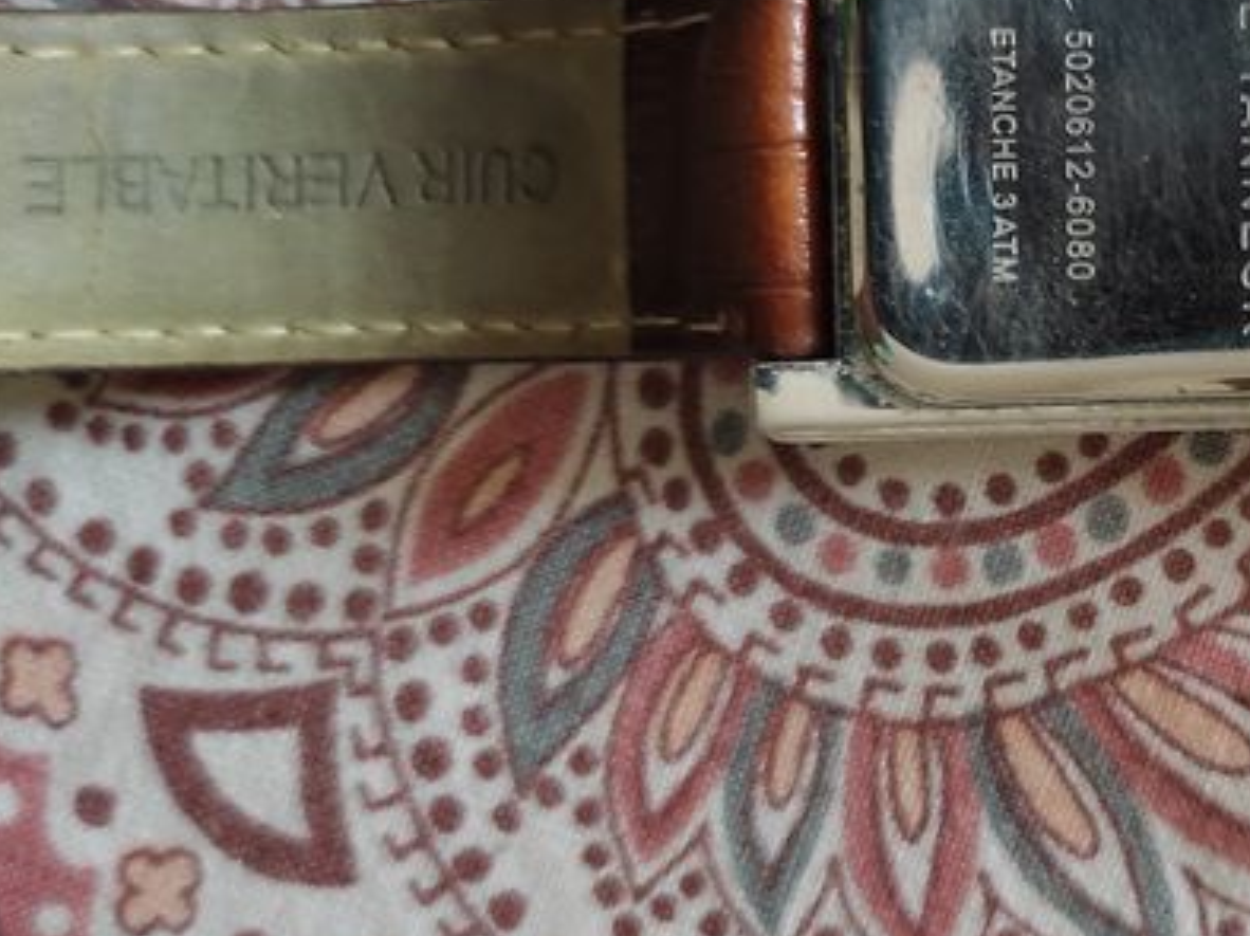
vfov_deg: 22.0
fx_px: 2382
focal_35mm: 66
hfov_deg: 27.6
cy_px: 225
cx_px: 1263
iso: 576
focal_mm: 4.74
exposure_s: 1/33
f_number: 1.79
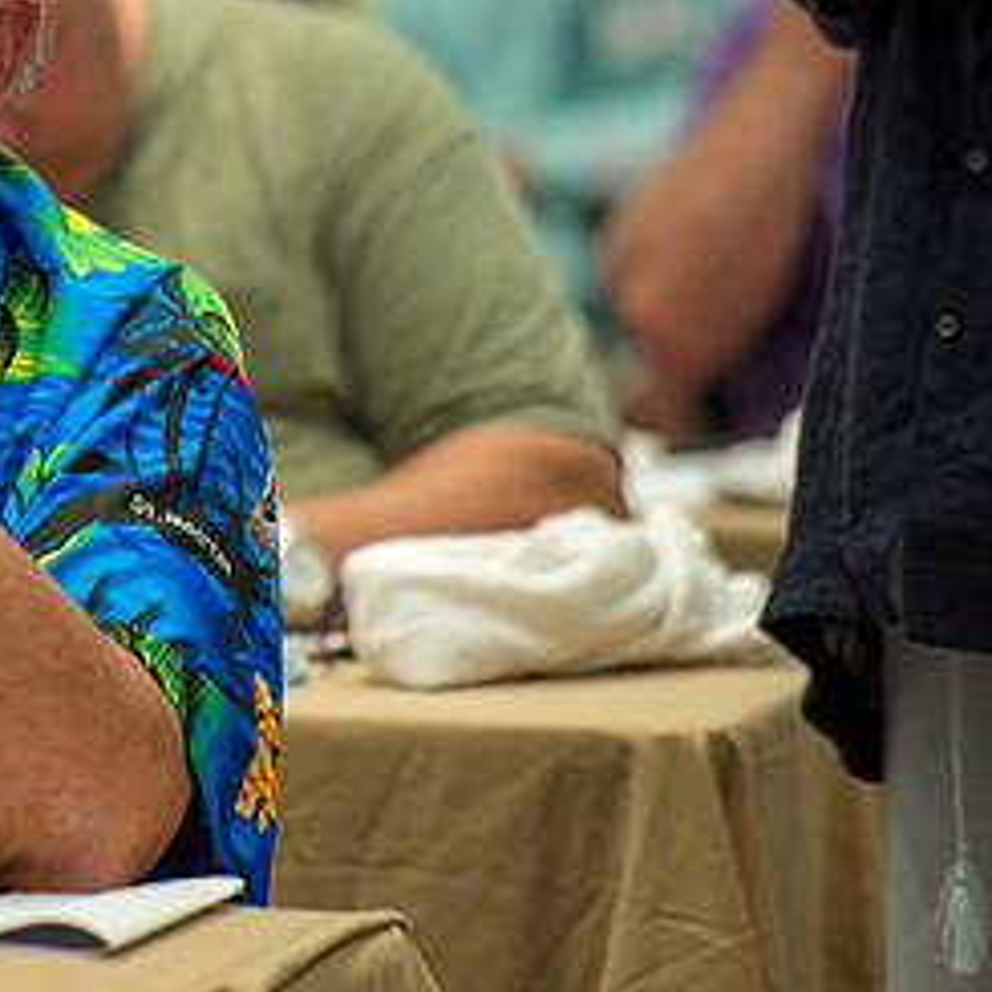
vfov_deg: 4.4
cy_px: 292
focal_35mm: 402
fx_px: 13034
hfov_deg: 4.3
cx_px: -93
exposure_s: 1/160
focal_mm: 200
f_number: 2.8
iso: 1250
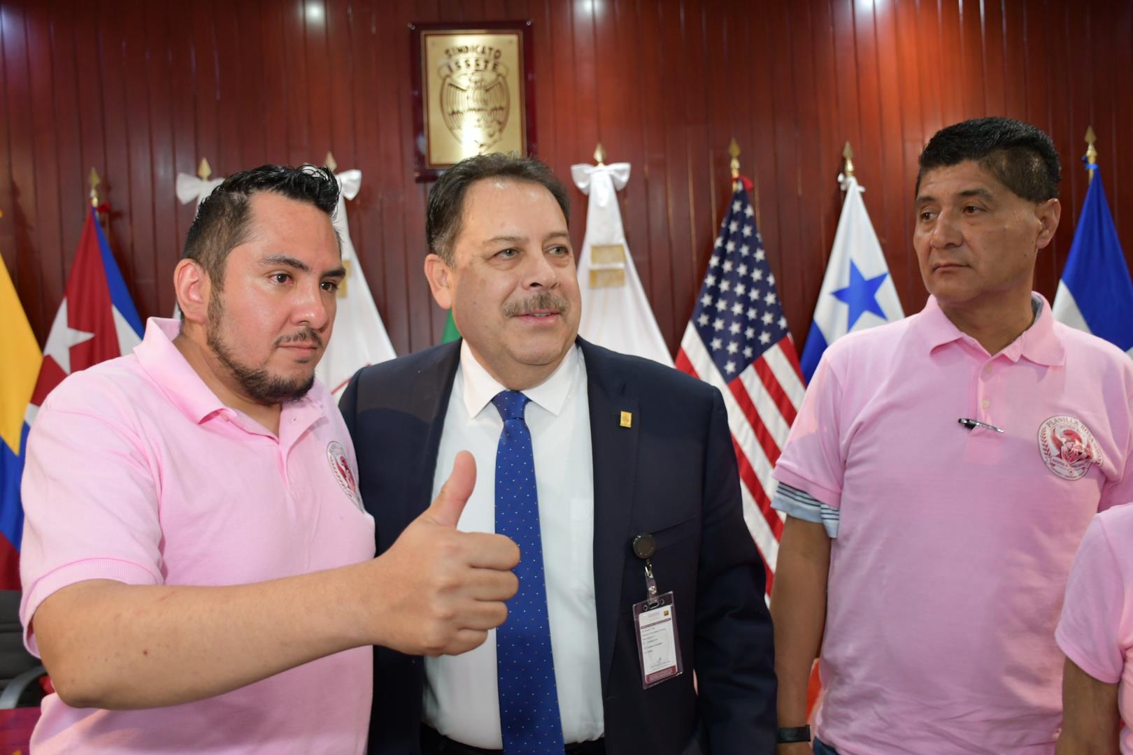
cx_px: 566
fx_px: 1070
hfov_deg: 55.8
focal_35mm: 34
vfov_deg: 38.9
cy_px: 378
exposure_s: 1/60
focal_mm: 23
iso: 1400
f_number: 4
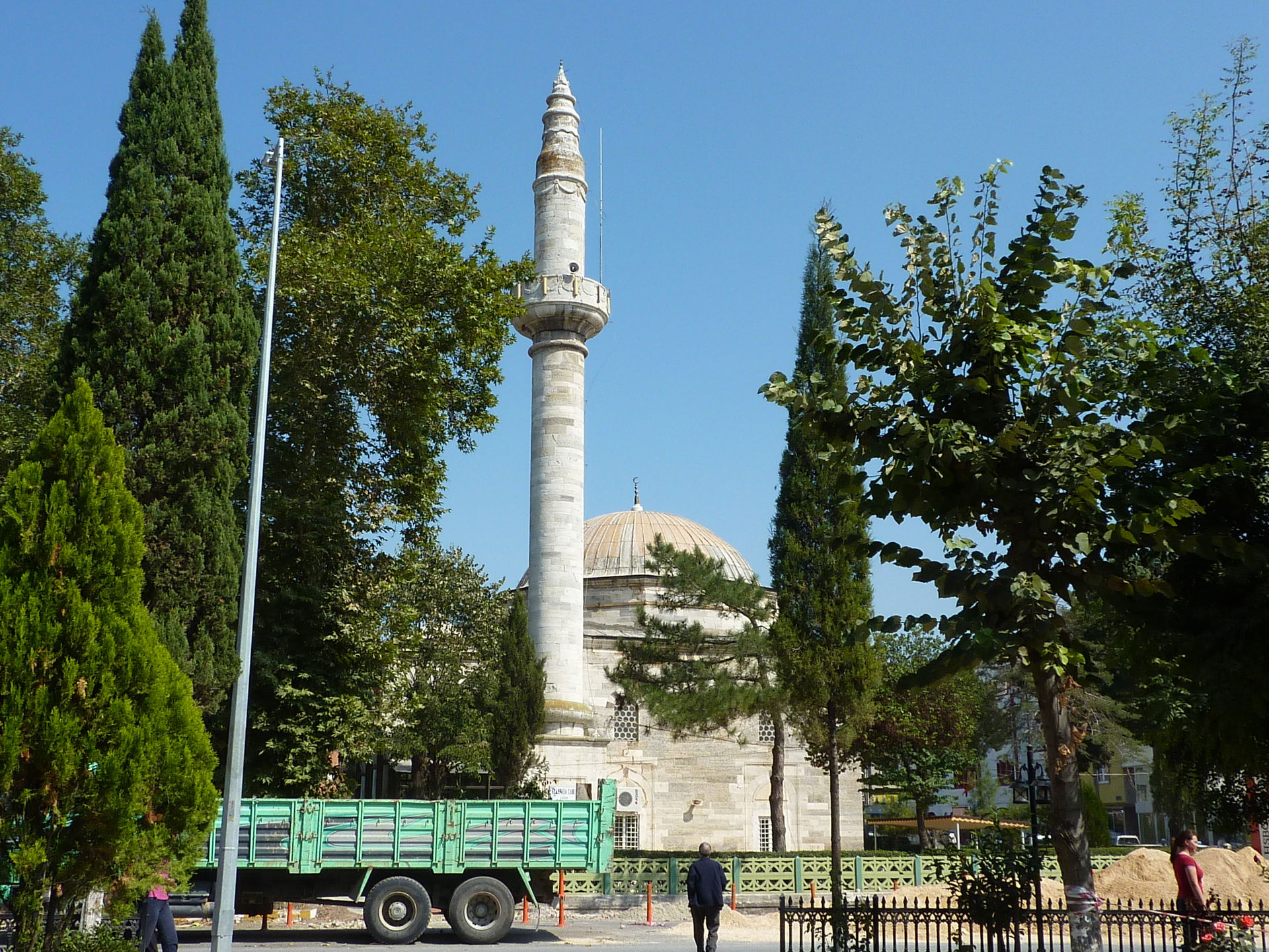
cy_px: 476
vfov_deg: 37.7
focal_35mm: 38
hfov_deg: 49.0
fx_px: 1393
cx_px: 634
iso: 80
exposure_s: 1/400
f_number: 5
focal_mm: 4.4
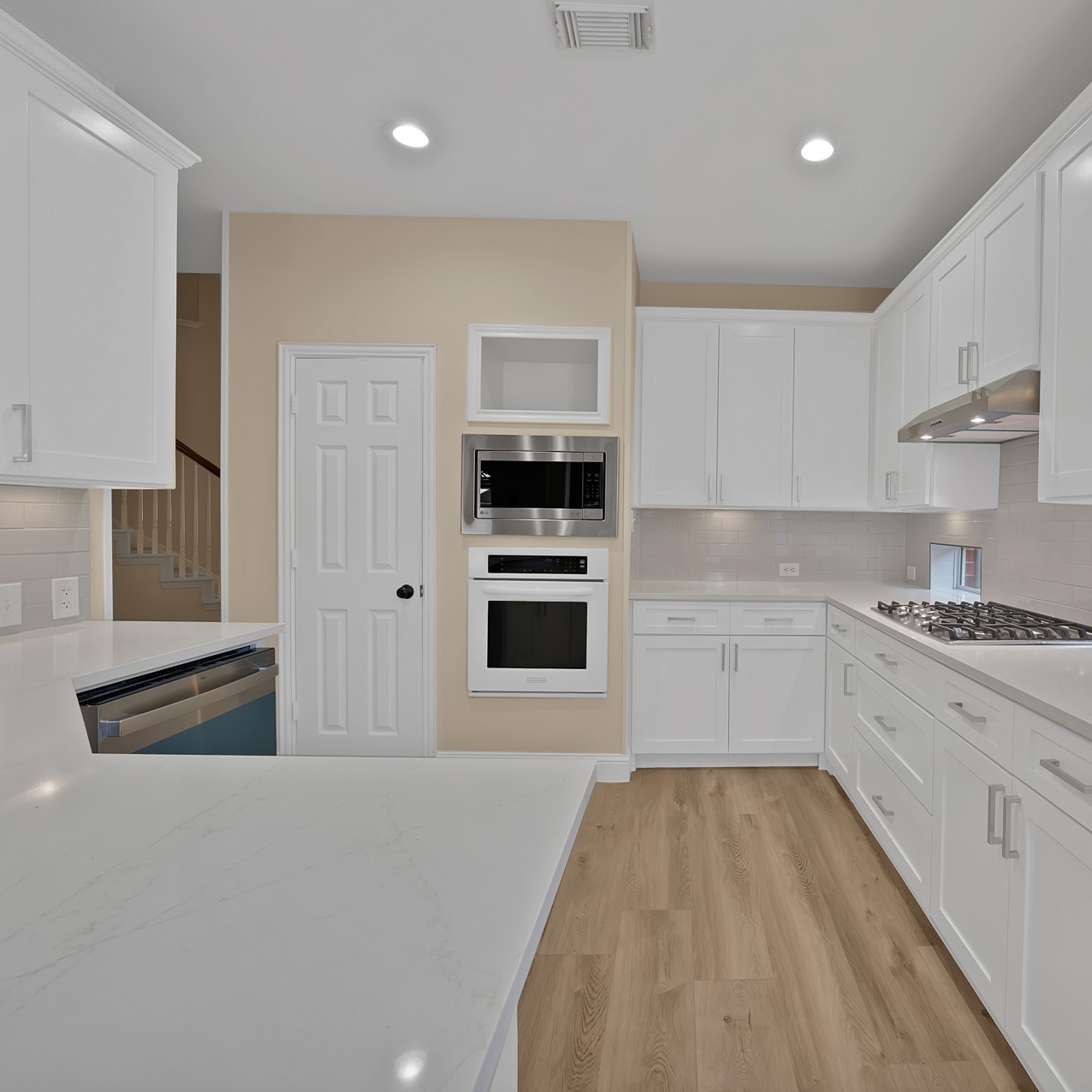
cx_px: 706
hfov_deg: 85.1
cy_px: 539
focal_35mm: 16
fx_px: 571
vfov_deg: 87.4
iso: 640
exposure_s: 1/6
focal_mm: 12
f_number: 9
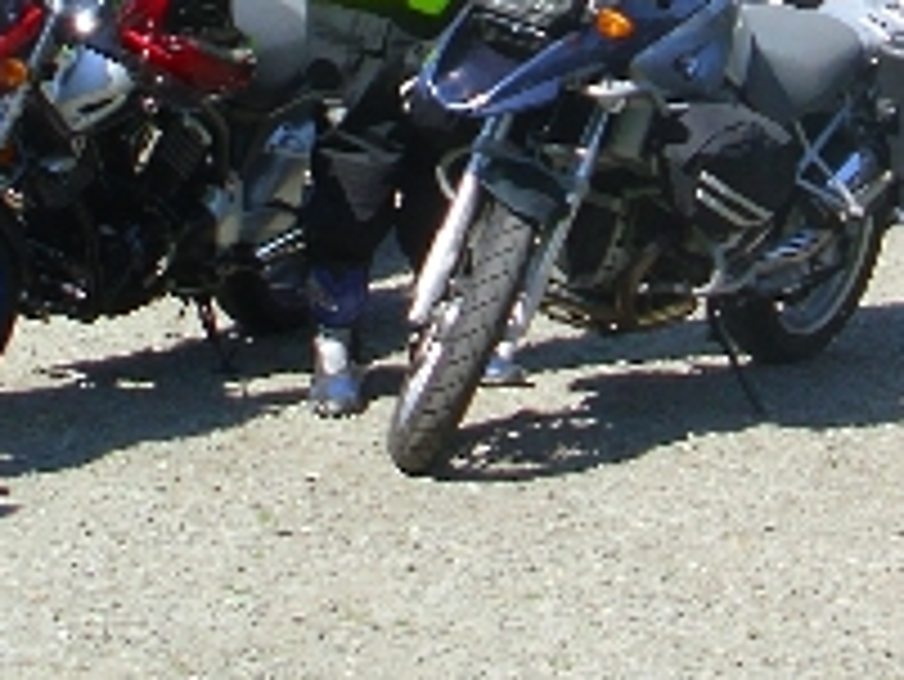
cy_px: -207
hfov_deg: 13.9
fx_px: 3632
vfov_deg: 10.4
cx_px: 1012
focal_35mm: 139
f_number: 4.3
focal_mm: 6.2
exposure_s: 1/331
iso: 50
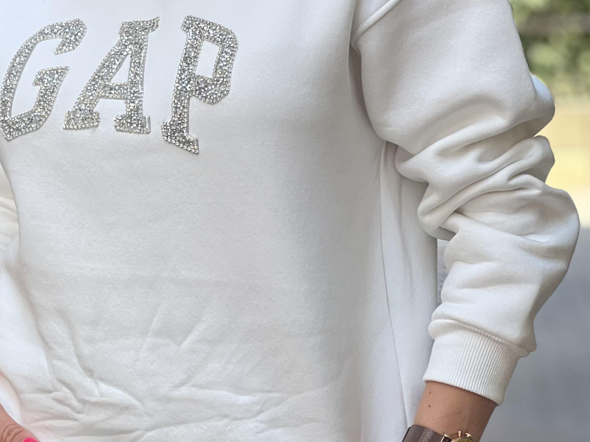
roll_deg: +1.4
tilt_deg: +1.1
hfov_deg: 12.6
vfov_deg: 9.4
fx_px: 2676
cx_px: 198
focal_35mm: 157
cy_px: 98
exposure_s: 1/121
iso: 32
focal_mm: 9
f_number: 2.8
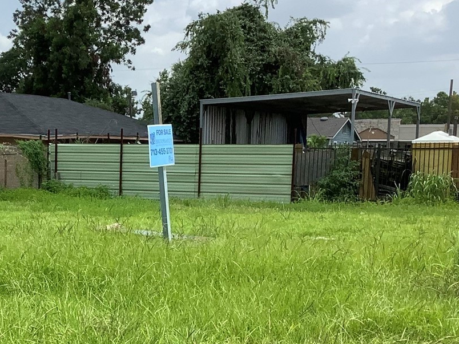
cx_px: 43
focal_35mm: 79
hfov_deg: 24.0
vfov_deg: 18.4
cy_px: 292
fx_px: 1048
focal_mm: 3.3
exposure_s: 1/1217
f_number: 2.4
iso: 25
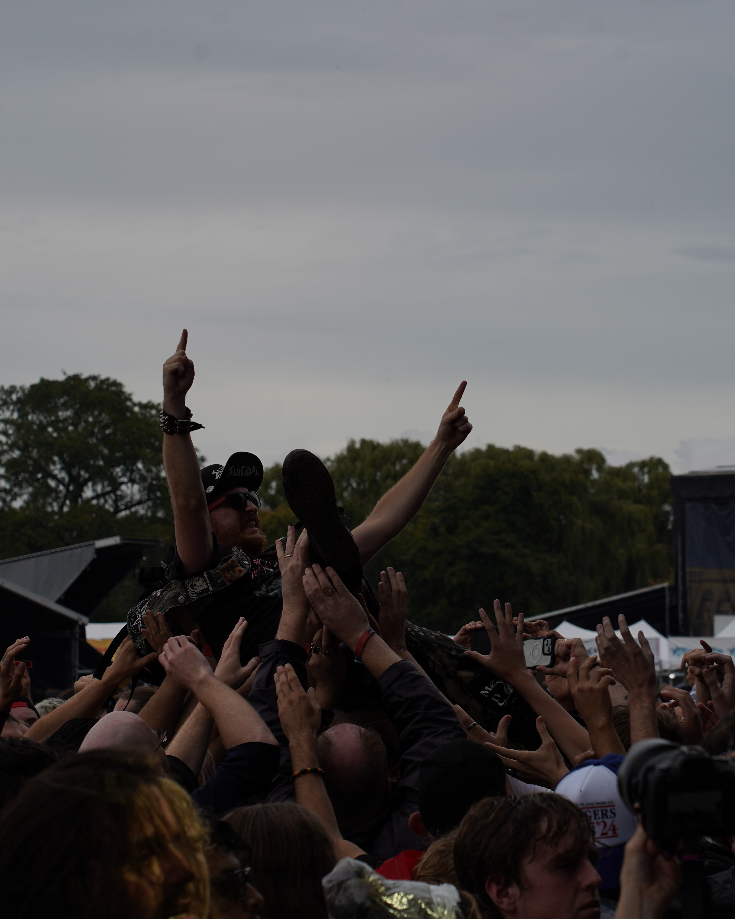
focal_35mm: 122
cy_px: 458
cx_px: 373
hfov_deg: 12.6
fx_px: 3317
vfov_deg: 15.8
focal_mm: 86
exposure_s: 1/640
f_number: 8
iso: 100
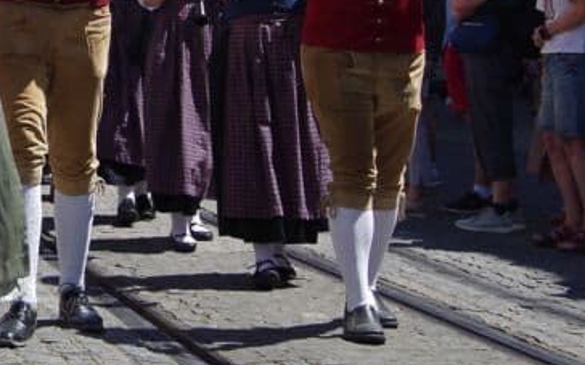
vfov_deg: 8.8
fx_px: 2310
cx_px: -169
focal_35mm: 145
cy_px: -209
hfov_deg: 13.9
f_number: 7.1
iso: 100
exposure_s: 1/320
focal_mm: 24
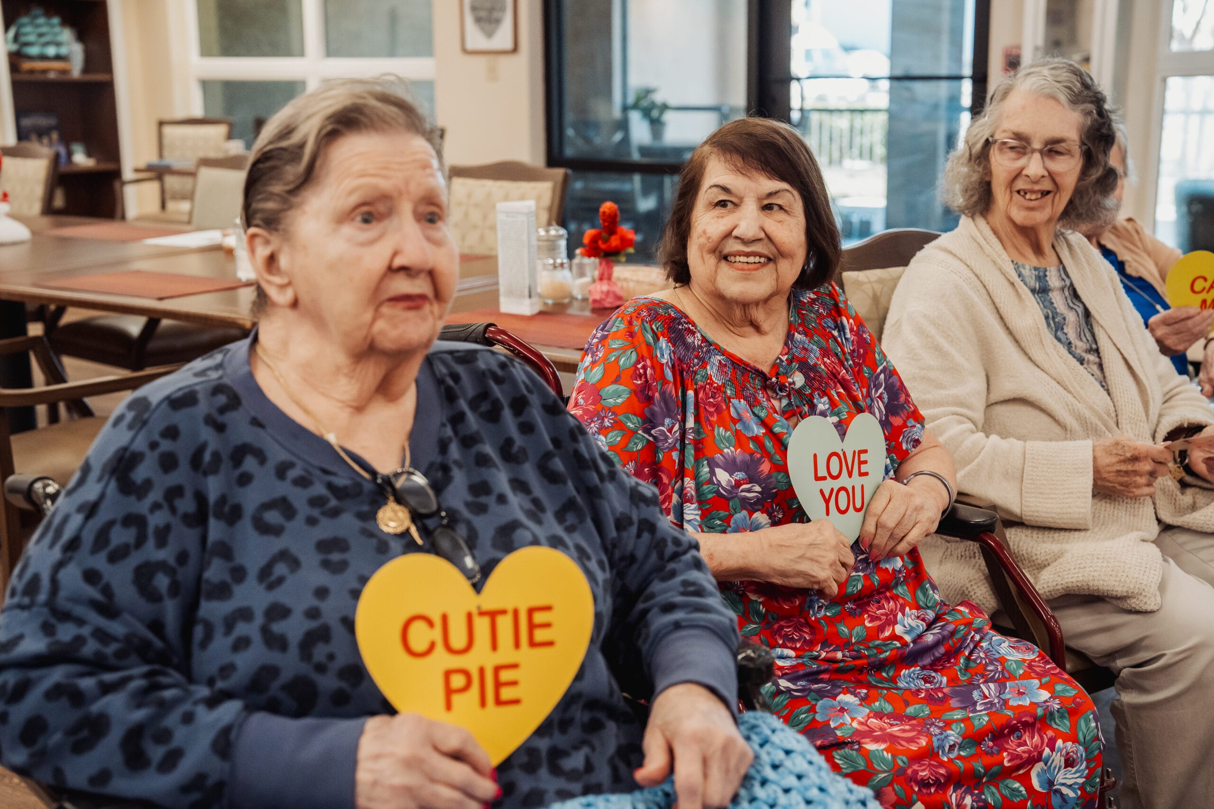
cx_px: 607
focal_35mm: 50
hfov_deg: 39.6
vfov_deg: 27.0
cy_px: 404
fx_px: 1686
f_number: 4
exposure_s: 1/160
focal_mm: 50
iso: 3200
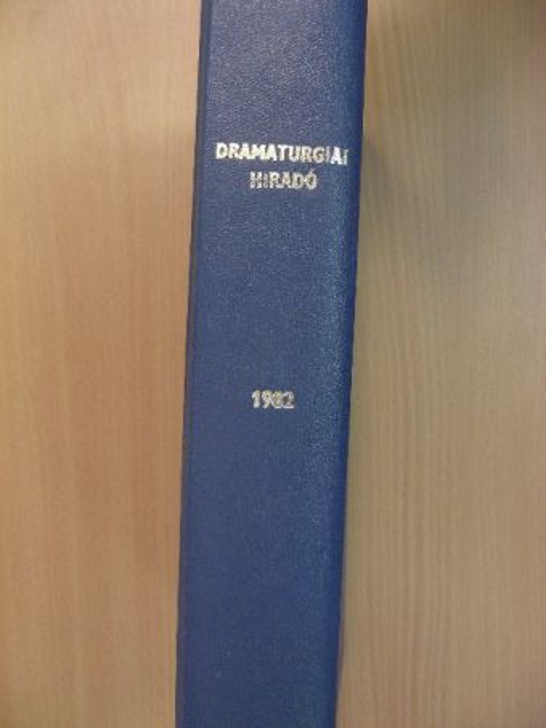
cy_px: 364
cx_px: 273
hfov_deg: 37.7
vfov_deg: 49.0
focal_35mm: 38
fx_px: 799
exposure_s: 1/30
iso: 183
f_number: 3.5
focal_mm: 6.3
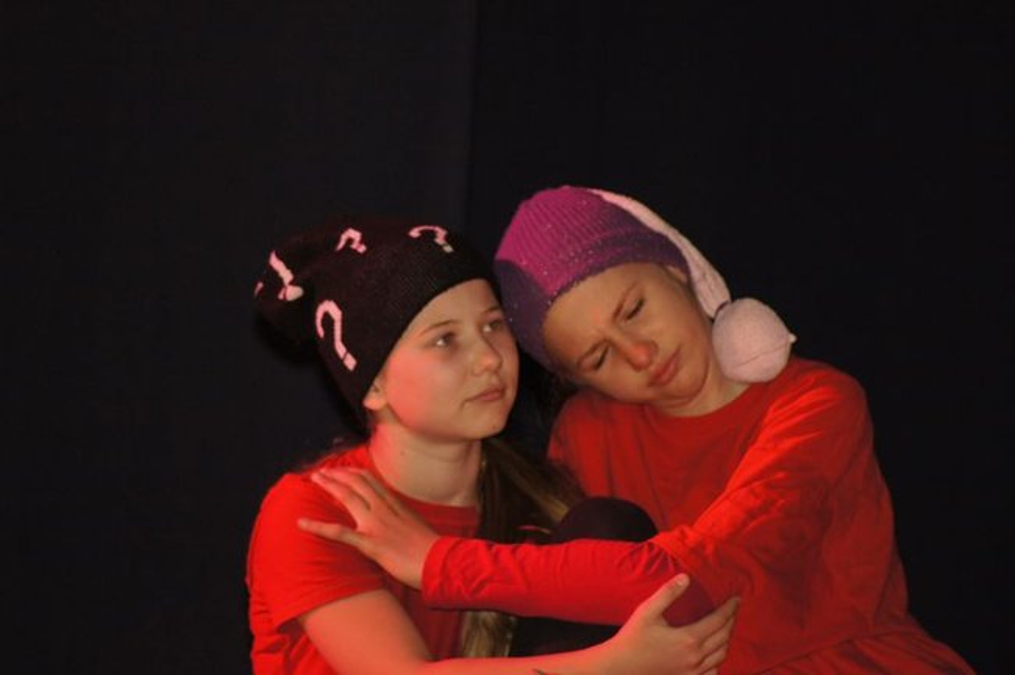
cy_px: 338
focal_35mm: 420
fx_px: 11830
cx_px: 508
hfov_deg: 4.9
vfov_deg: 3.3
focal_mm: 280
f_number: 5.6
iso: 1600
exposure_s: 1/160
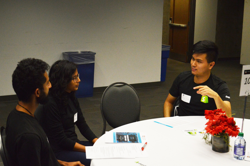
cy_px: 83
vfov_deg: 23.7
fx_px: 395
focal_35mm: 57
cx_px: 125
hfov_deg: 35.1
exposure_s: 1/500
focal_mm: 38
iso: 1600
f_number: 4.8
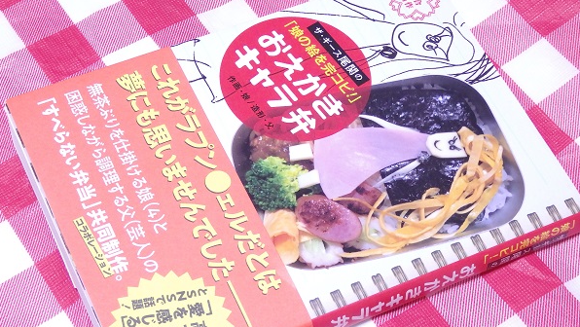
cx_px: 290
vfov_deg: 15.1
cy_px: 166
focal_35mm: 80
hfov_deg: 26.5
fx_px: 1231
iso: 800
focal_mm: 13.1
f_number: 4.5
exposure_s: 1/30
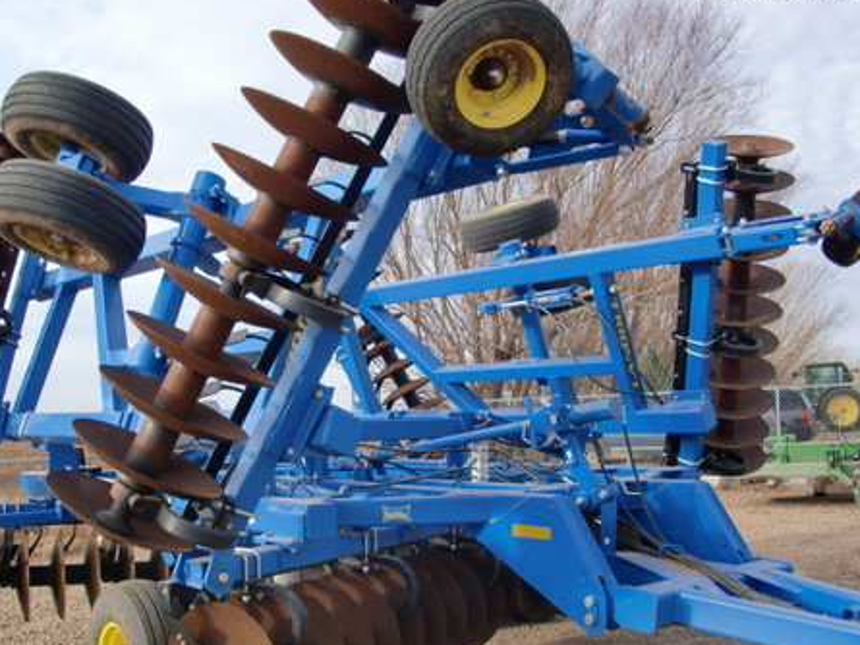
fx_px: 1093
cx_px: 400
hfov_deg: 42.9
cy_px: 351
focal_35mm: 44
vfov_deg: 32.9
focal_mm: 6.3
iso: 64
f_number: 2.8
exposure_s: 1/500
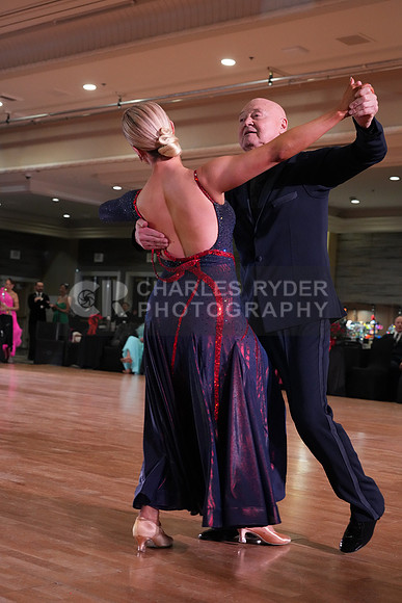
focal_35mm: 55
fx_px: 921
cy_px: 302
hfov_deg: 24.6
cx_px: 201
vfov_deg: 36.2
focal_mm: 55
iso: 5000
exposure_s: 1/320
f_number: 5
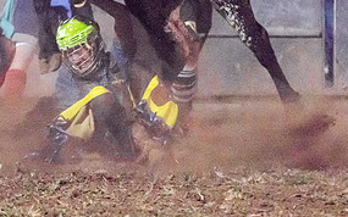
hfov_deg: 5.7
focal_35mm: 367
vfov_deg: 3.6
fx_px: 3480
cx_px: 129
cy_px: 32
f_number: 2.8
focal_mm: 118
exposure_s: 1/500
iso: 6400
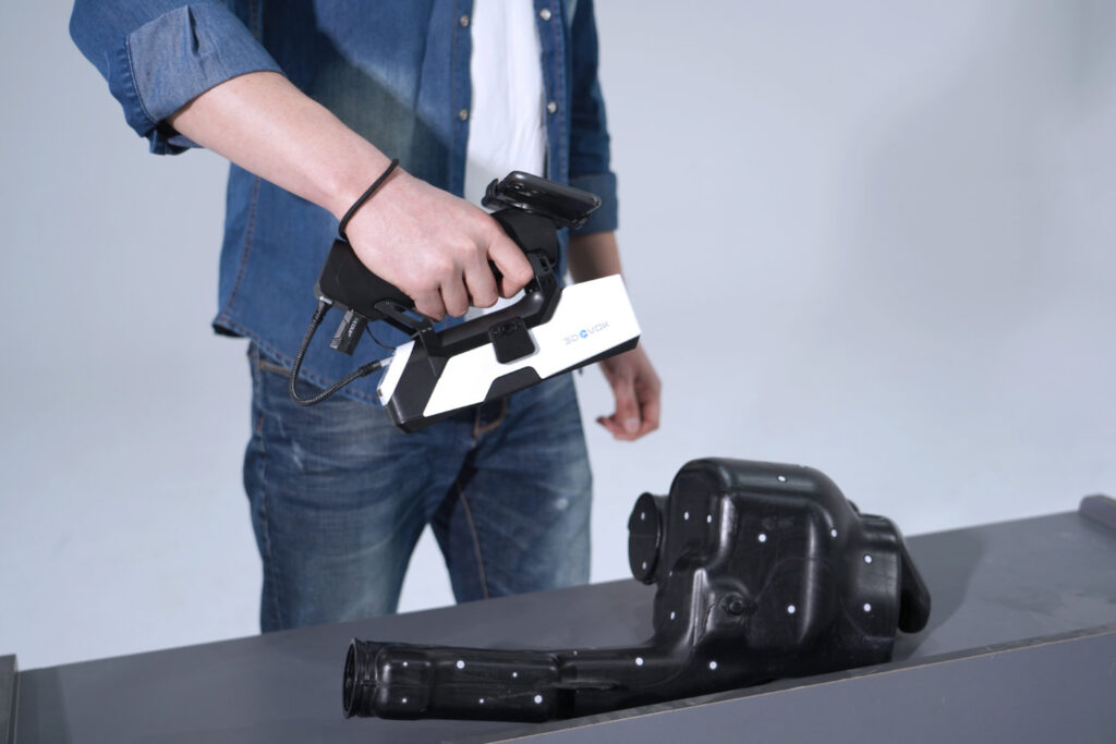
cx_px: 558
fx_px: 744
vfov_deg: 53.1
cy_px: 372
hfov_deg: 73.7
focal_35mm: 24
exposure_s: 1/250
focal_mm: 24
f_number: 4
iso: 160
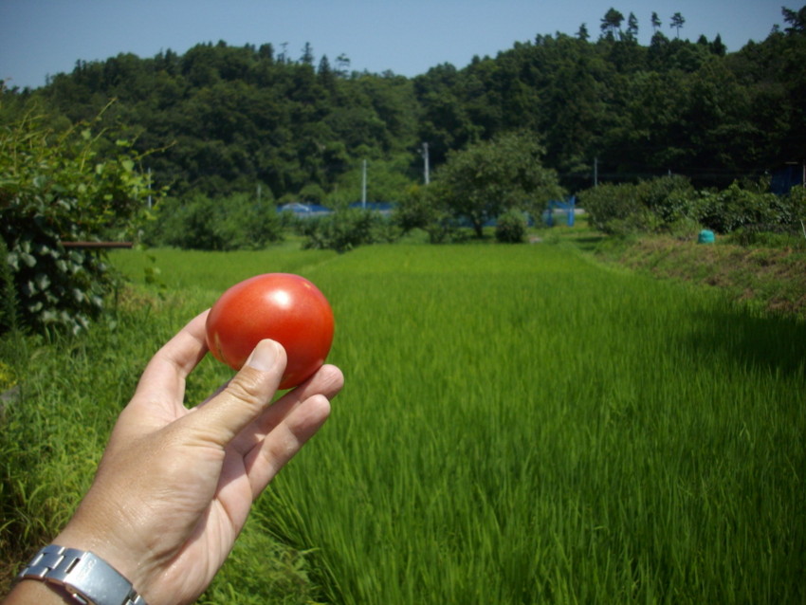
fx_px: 862
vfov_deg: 38.7
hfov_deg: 50.1
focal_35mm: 37
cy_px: 302
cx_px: 403
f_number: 5.6
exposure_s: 1/320
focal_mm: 6.2
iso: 80
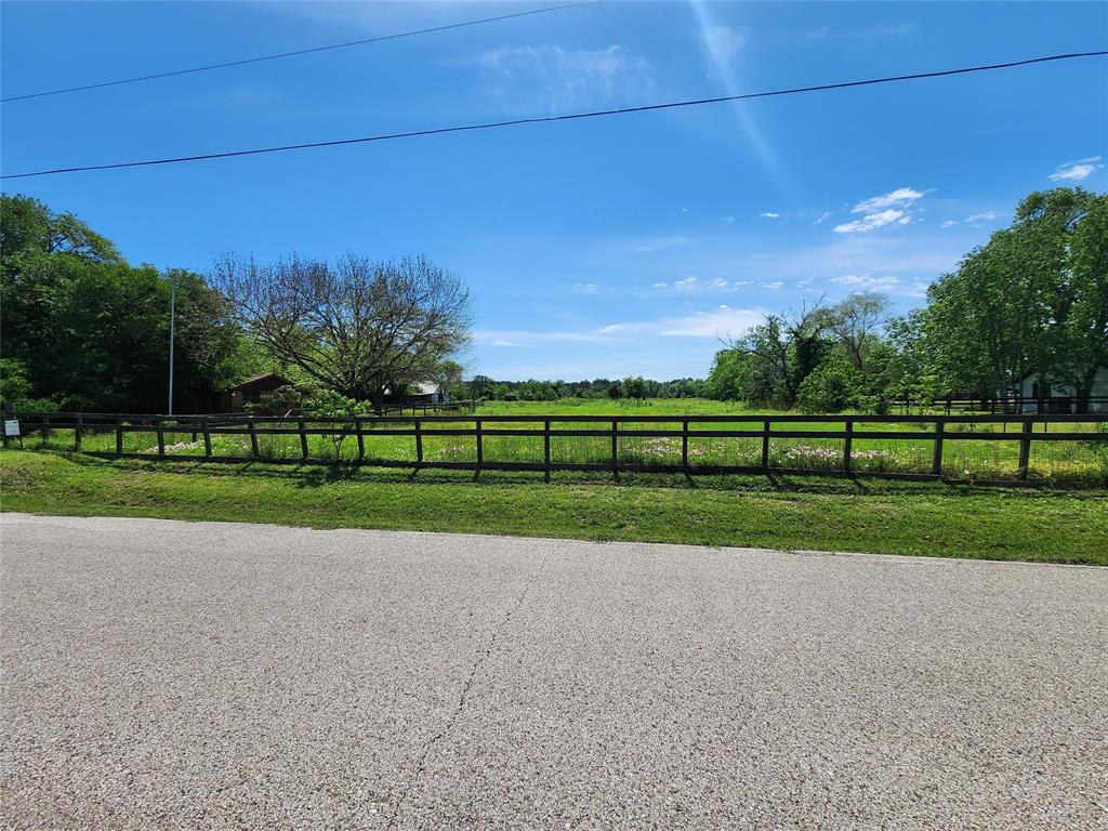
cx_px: 554
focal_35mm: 13
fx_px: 416
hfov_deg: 106.2
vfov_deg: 89.9
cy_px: 416
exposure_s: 1/2371
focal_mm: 2.2
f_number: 2.2
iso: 50
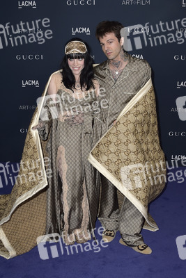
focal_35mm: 28
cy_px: 139
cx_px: 93
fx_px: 217
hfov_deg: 46.4
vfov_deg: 65.5
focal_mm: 28
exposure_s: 1/250
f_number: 6.3
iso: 500
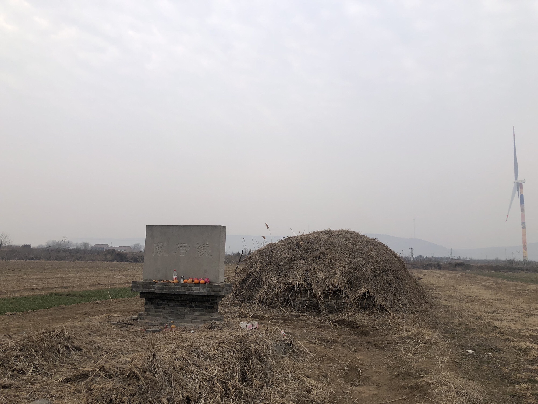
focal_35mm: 28
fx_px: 435
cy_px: 202
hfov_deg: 63.4
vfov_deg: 49.7
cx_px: 269
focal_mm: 3.99
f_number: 1.8
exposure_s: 1/1230
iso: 20
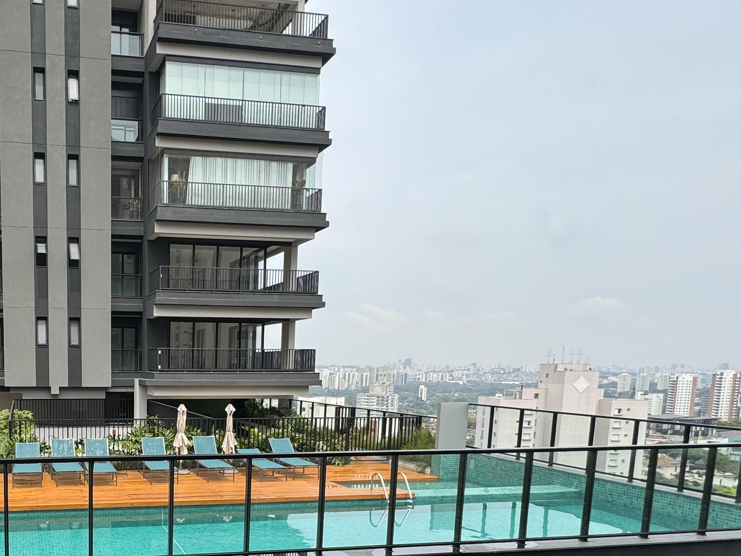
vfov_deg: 45.9
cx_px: 126
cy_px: 442
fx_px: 621
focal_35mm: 29
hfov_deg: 56.2
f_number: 2.2
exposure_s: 1/1110
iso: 50
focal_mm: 2.22
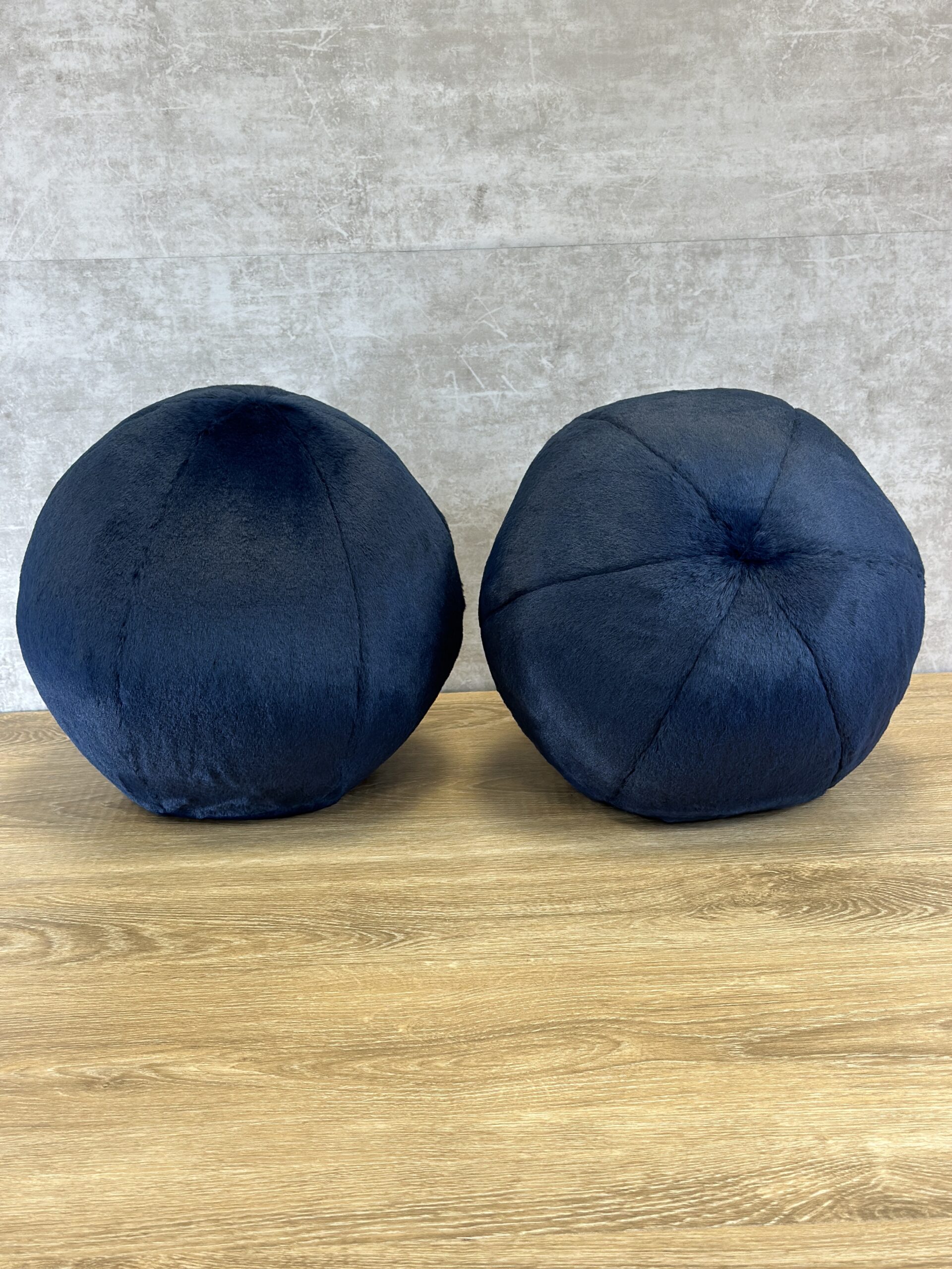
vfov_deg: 39.7
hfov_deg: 30.3
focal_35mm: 48
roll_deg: +1.7
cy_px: 634
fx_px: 1760
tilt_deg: -16.8
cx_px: 476
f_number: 1.78
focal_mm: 6.86
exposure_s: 1/120
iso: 100
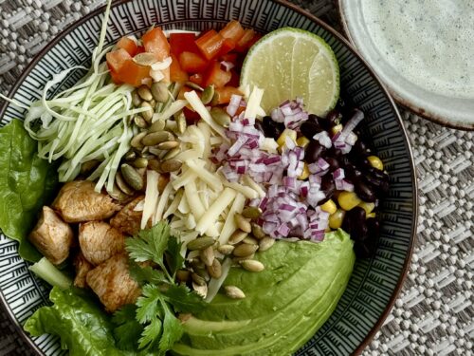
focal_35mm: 48
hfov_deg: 39.7
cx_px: 237
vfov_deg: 30.3
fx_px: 657
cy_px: 178
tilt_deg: -87.9
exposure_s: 1/802
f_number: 1.78
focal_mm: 6.76
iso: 64
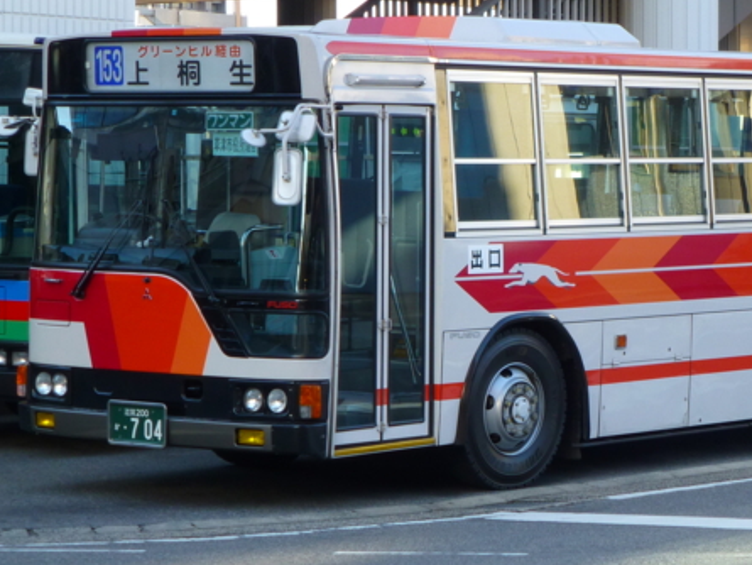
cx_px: 571
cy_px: 237
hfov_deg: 13.8
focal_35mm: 142
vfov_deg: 10.4
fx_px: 3086
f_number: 5.1
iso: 100
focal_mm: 14.2
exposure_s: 1/80
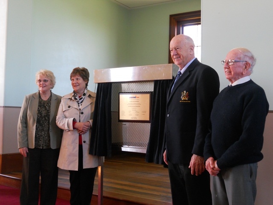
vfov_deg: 31.5
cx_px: 136
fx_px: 363
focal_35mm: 46
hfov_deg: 41.2
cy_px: 102
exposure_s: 1/30
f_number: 4.3
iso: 250
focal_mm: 8.2
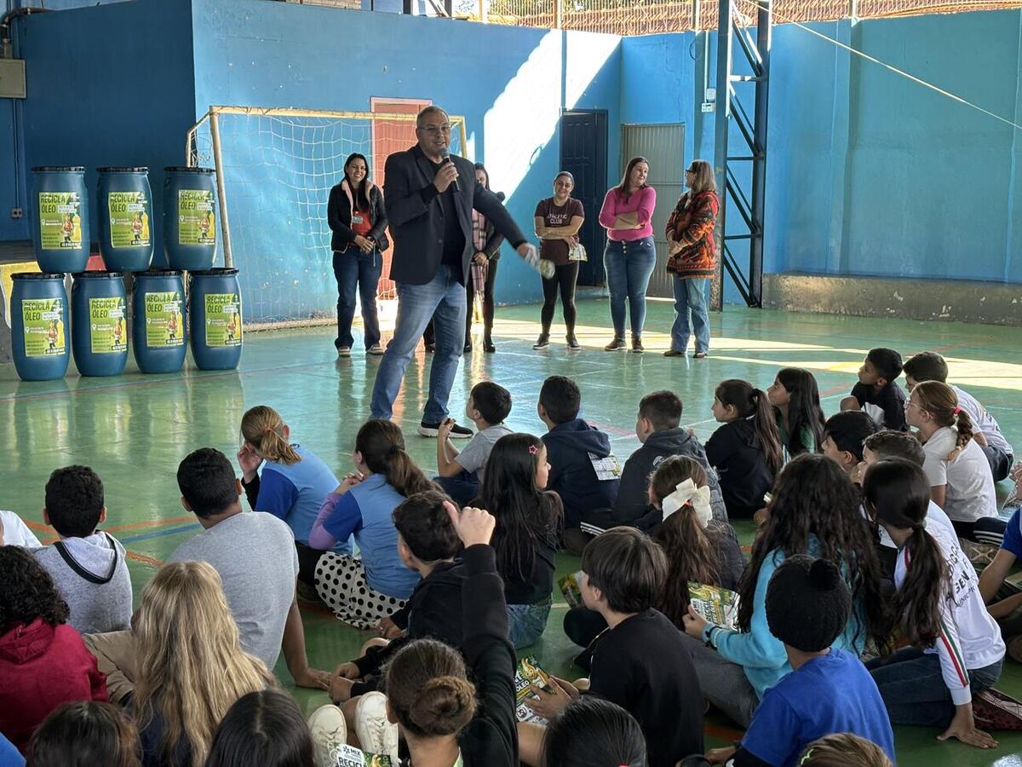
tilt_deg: -8.2
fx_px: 1535
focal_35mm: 52
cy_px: 384
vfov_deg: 28.0
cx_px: 511
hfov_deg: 36.8
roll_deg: -0.4
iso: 40
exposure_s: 1/60
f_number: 1.6
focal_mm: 5.96
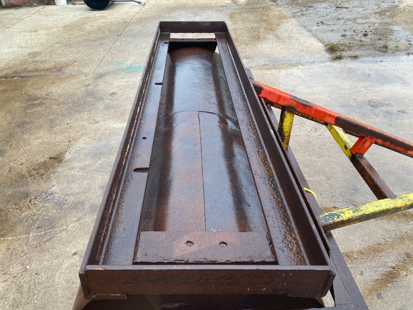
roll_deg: +2.9
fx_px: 310
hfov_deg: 67.3
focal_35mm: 26
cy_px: 155
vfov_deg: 53.1
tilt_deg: -34.9
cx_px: 206
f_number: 1.8
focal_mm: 4.25
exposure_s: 1/421
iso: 32
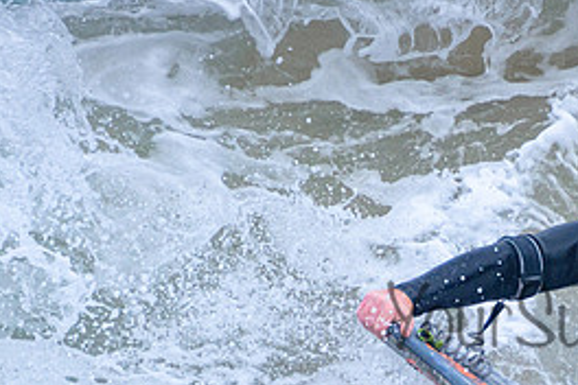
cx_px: 589
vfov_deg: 1.1
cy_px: 352
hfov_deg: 1.7
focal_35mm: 1208
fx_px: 19394
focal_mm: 400
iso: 720
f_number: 5.6
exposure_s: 1/2000
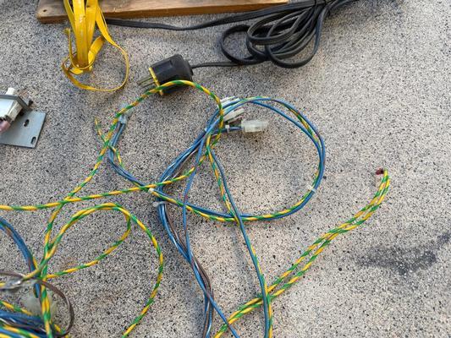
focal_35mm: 24
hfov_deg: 71.6
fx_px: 313
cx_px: 226
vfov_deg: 56.8
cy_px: 169
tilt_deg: -66.4
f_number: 1.78
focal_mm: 6.76
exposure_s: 1/159
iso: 64
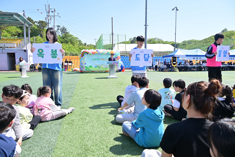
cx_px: 118
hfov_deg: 73.7
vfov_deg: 53.1
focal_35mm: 24
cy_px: 78
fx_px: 157
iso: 250
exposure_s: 1/400
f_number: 7.1
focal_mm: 24
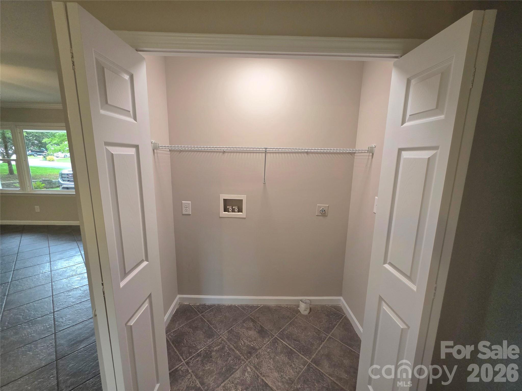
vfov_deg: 89.9
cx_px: 261
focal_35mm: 13
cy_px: 196
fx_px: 196
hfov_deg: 106.2
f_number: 1.9
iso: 250
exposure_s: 1/120
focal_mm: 2.2
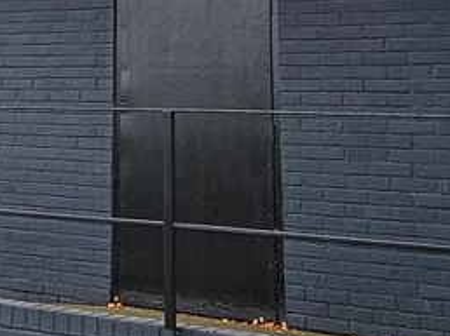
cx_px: -126
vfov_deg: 23.9
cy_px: -58
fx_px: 727
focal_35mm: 56
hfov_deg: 28.6
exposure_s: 1/394
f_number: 2.2
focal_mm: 2.2
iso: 50
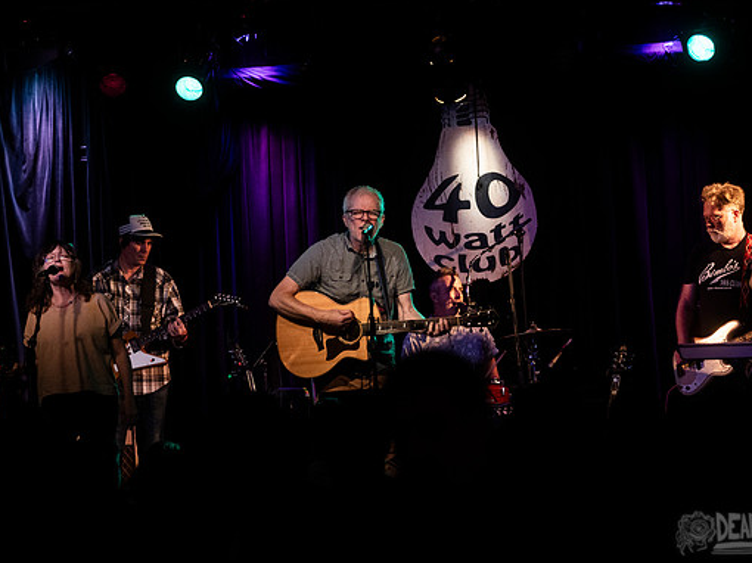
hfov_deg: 15.8
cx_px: 367
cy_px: 279
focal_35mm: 125
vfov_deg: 11.8
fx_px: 2714
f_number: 3.2
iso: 2000
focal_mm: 100
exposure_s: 1/160
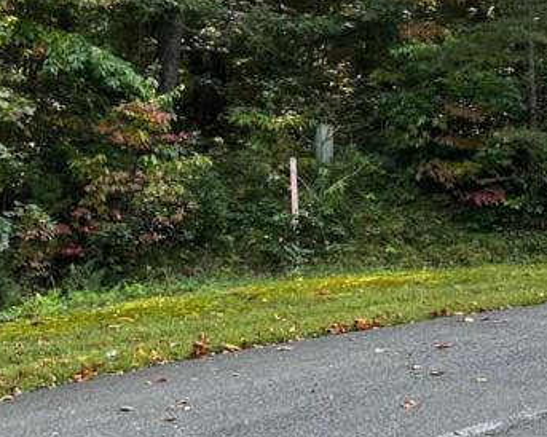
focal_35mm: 82
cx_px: 290
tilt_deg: +16.8
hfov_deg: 23.3
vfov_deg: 17.5
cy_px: -140
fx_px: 1327
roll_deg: +3.5
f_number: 1.78
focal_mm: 6.86
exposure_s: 1/166
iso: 100
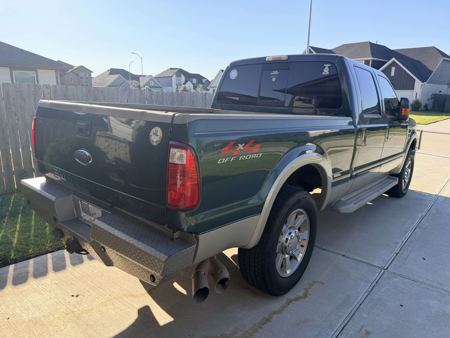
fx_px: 312
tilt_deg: -14.0
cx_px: 225
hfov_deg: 71.6
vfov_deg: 56.8
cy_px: 169
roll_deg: -0.6
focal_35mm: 24
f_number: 1.78
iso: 100
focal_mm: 6.76
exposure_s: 1/3145
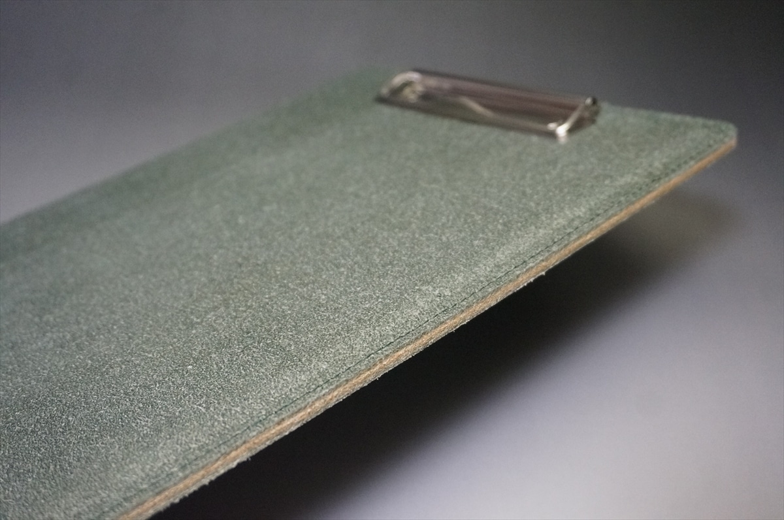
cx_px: 392
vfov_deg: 34.1
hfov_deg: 49.6
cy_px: 260
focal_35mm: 39
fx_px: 848
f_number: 4.5
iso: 3200
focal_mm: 26
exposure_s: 1/160
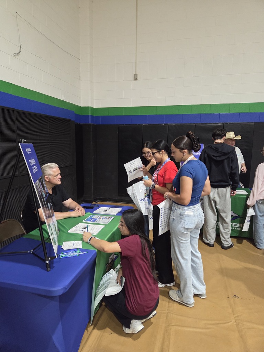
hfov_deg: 58.9
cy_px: 176
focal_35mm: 23
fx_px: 234
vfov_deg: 73.9
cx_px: 132
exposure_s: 1/120
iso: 500
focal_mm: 5.4
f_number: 1.8
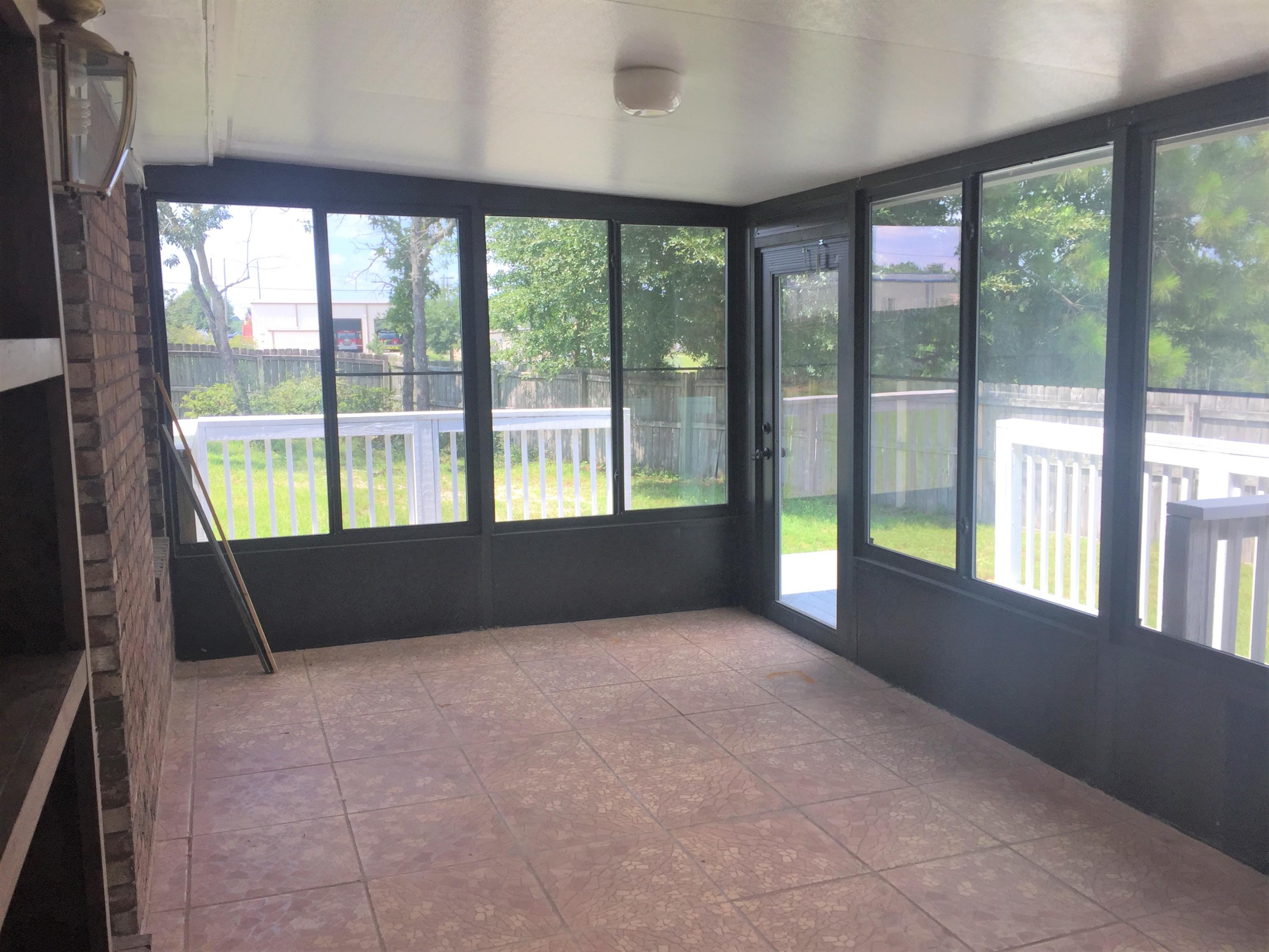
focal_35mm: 29
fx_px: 1063
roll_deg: +0.3
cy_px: 476
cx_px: 634
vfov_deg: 48.2
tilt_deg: -6.3
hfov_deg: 61.7
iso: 32
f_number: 2.2
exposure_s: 1/329
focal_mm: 4.15
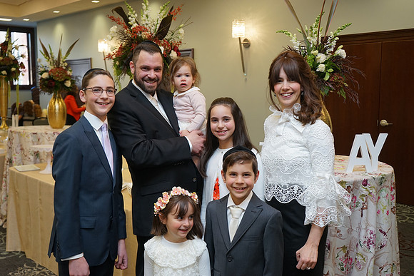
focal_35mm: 38
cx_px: 207
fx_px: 437
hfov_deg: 50.7
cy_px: 138
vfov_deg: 35.1
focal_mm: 38
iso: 1000
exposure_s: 1/100
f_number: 5
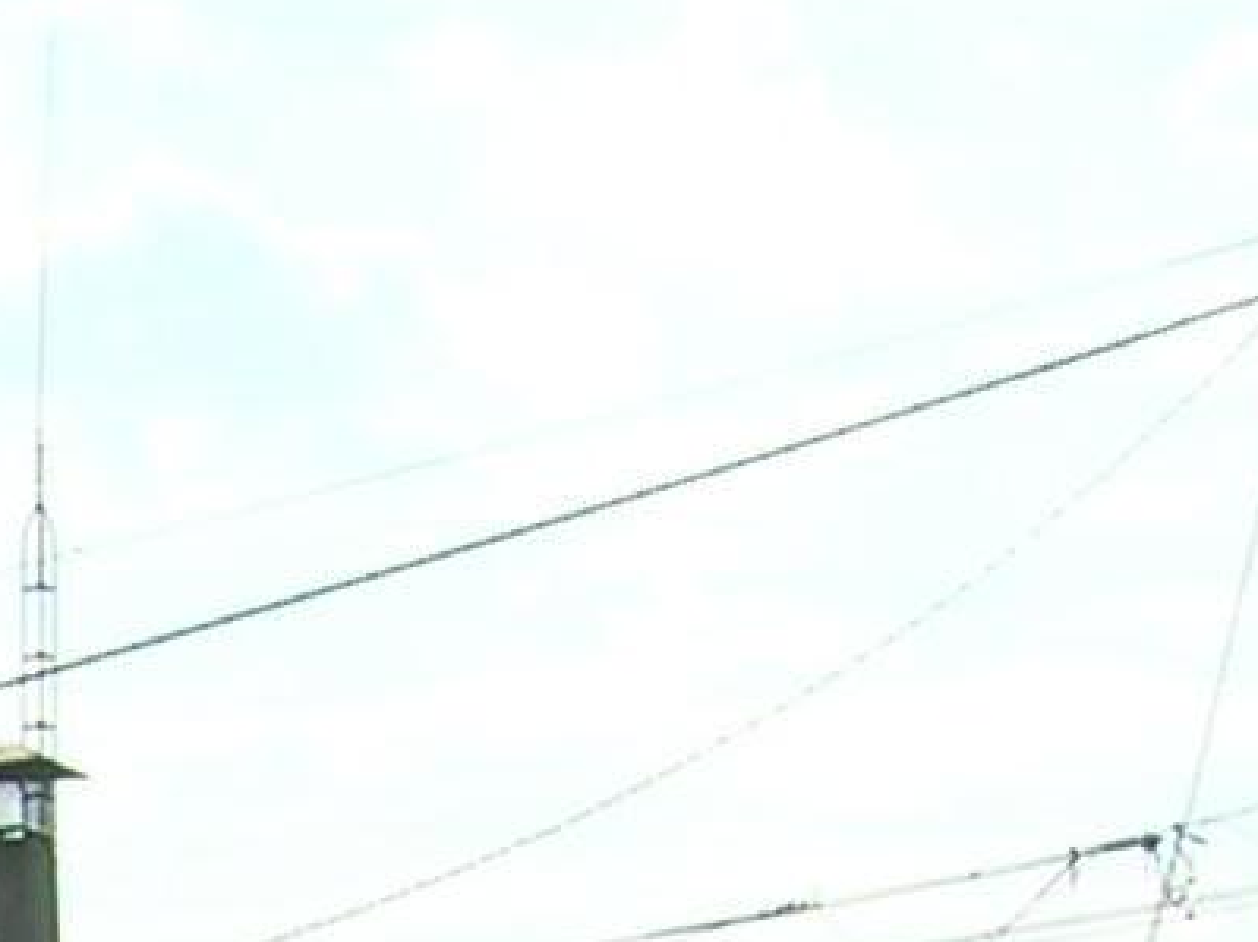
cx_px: -1507
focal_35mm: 195
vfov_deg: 7.2
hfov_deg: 9.3
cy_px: 2108
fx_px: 7084
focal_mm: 5.7
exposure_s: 1/552
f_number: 4.9
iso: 50
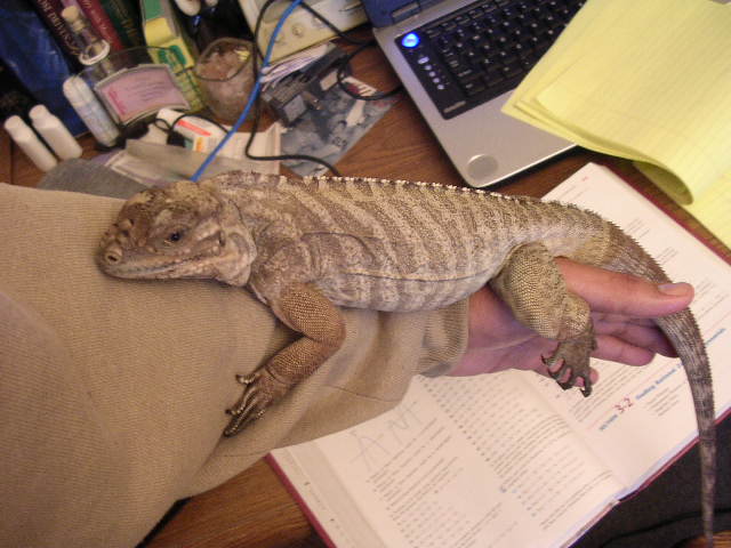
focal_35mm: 38
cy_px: 274
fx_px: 802
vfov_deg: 37.7
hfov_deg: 49.0
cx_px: 366
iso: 235
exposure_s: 1/3.3
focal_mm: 5.8
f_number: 2.8
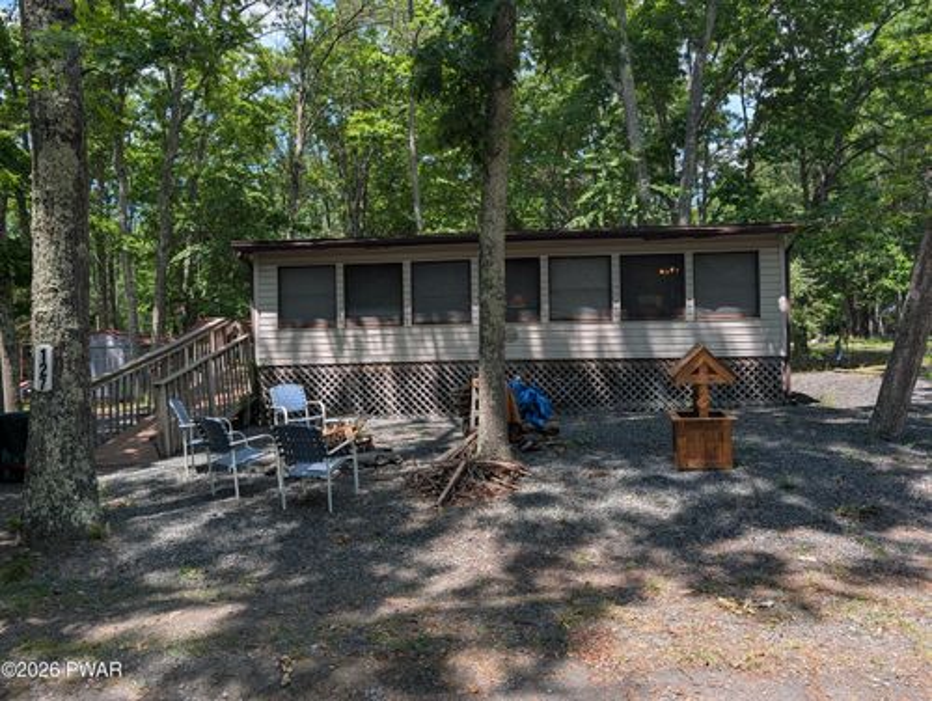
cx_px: 466
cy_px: 350
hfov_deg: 71.5
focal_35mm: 24
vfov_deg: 56.9
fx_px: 647
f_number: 1.68
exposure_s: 1/680
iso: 20
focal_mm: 6.9
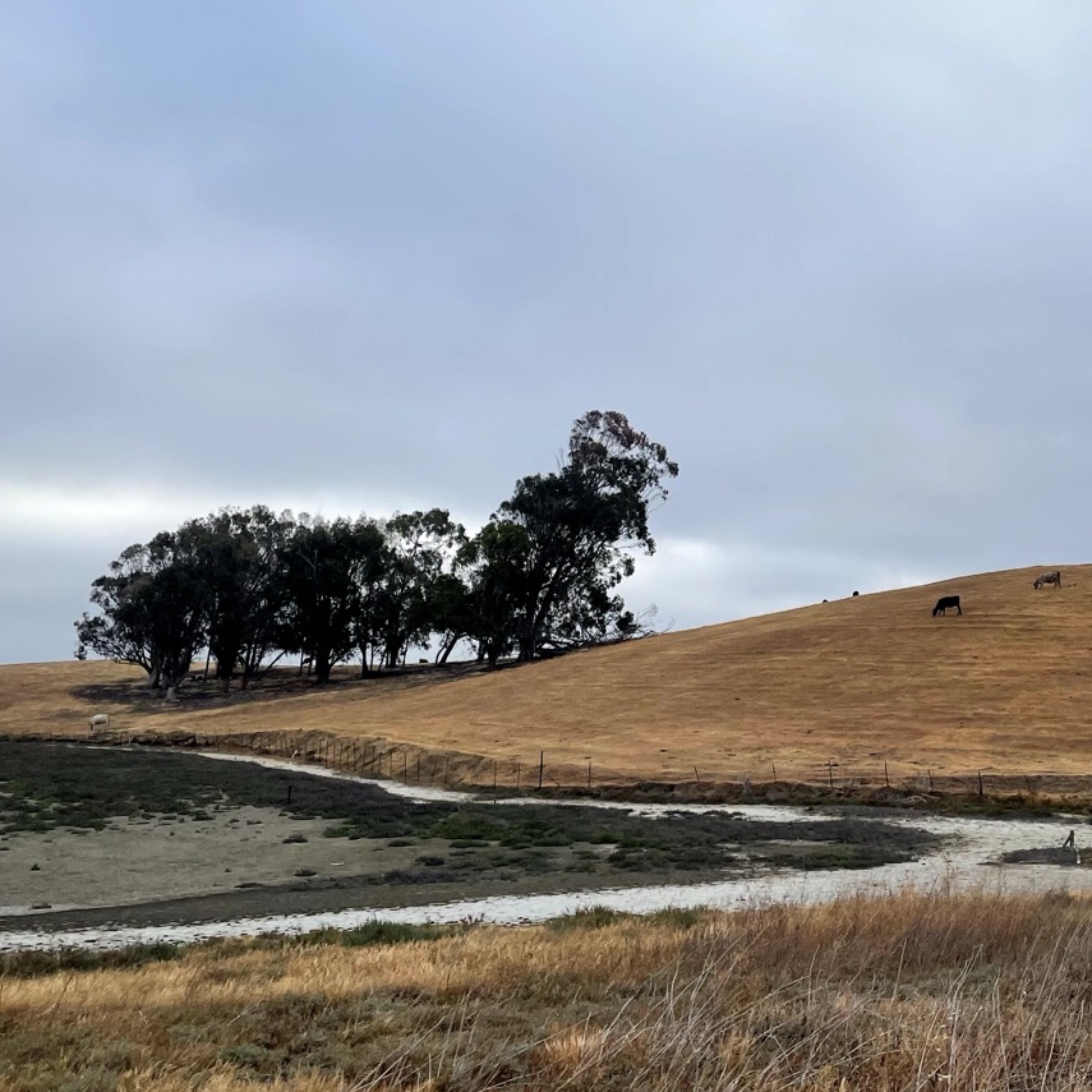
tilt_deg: +8.0
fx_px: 1535
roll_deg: +0.2
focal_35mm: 43
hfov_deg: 38.1
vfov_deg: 39.1
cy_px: 476
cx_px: 823
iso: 32
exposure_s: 1/1770
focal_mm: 4.2
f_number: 1.6
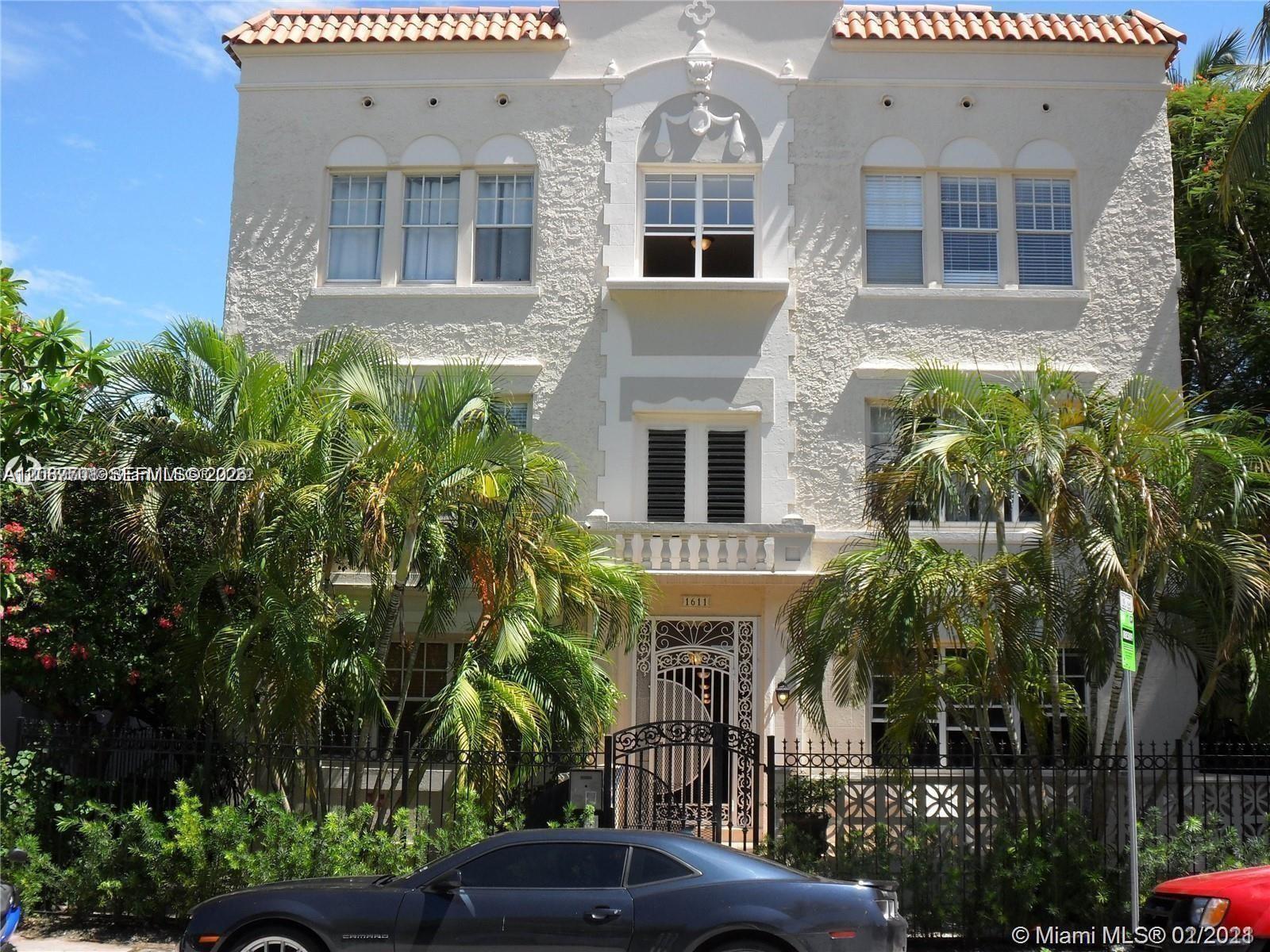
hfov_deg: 42.9
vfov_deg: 32.9
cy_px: 476
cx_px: 635
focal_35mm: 44
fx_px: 1614
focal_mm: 7.8
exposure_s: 1/350
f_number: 4.5
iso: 100
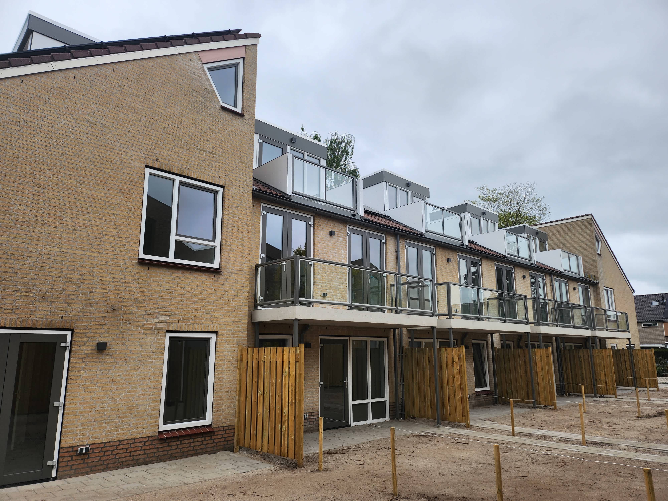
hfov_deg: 71.6
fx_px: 463
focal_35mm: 24
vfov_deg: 56.8
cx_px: 334
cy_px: 250
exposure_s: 1/1222
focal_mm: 5
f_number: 1.8
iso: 50
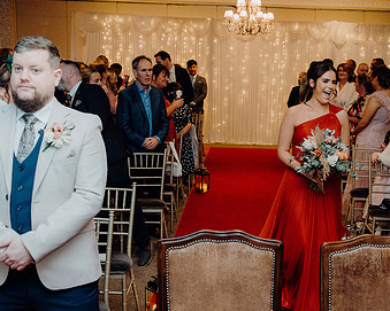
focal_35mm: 53
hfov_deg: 35.1
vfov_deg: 28.5
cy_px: 196
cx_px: 251
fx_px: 612
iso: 2500
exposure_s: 1/200
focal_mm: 33
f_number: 3.5
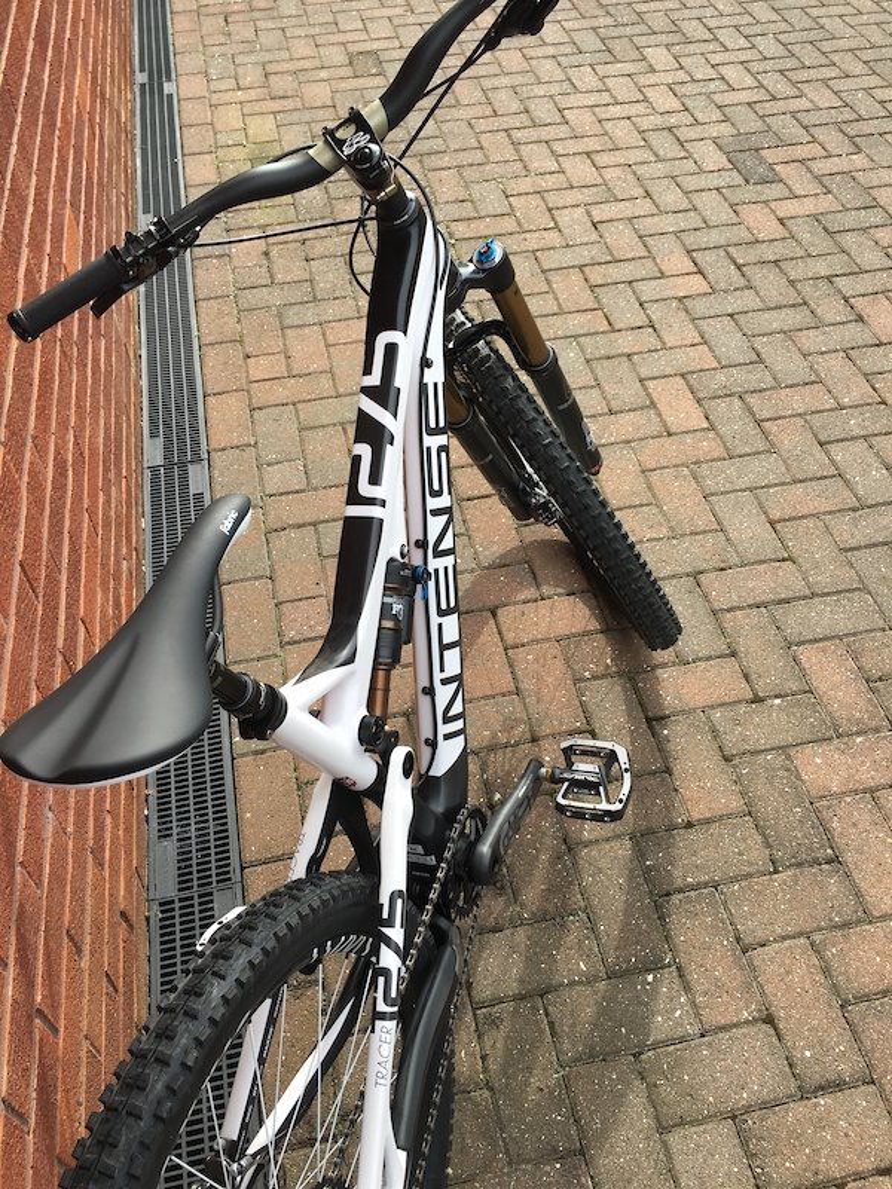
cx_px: 446
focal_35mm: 29
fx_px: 996
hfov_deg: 48.2
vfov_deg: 61.7
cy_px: 594
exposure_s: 1/455
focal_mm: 4.15
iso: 25
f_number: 2.2
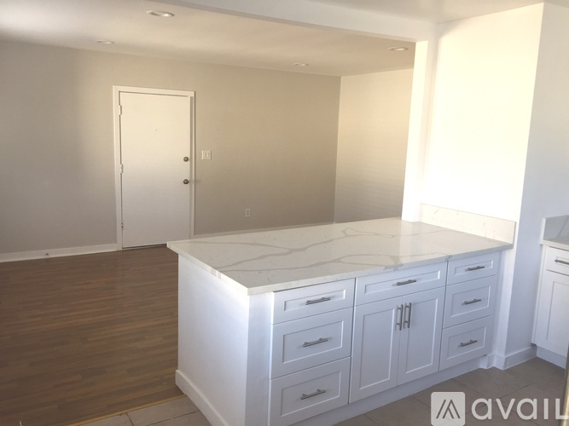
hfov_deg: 61.7
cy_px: 213
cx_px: 284
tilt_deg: -9.8
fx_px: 477
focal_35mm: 29
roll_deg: -3.1
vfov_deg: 48.2
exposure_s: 1/60
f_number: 2.2
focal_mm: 4.15
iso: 32
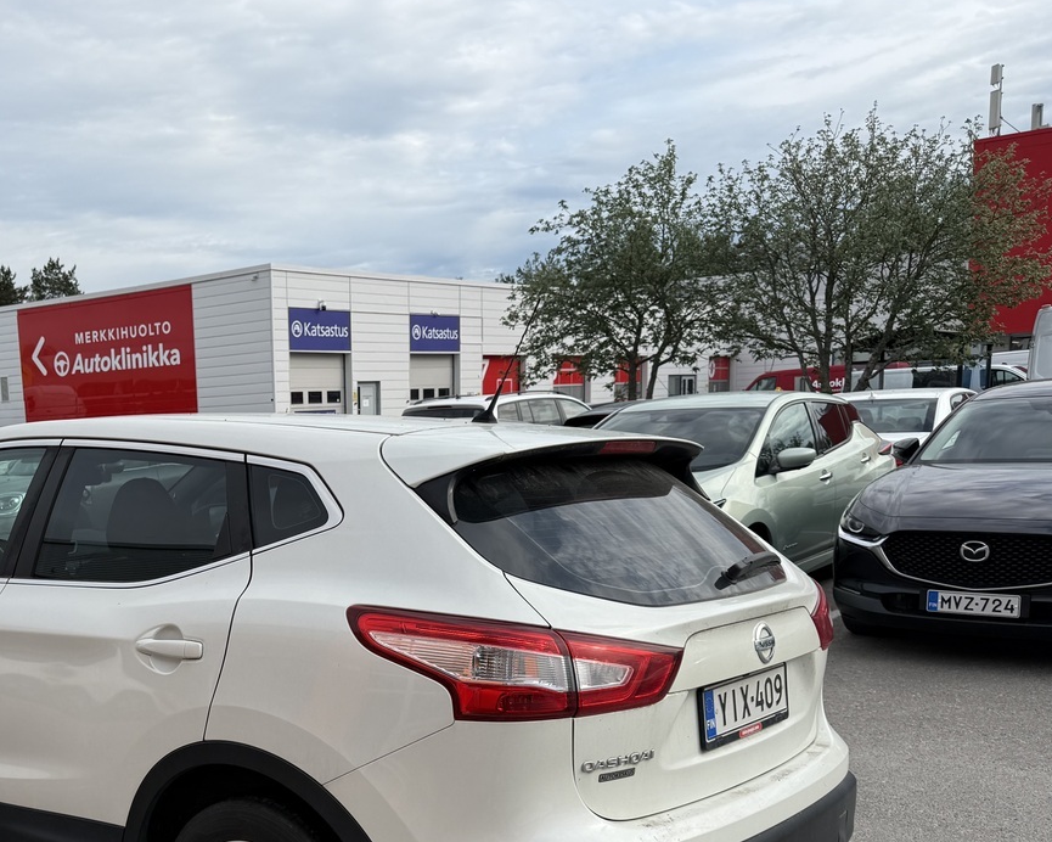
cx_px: 224
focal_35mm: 39
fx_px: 1214
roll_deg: +2.6
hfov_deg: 44.7
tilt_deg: -9.6
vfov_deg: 37.4
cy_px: 623
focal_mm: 6.76
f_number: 1.78
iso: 80
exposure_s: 1/3584
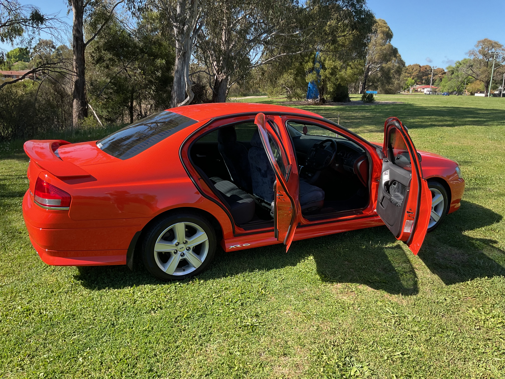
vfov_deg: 48.2
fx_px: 423
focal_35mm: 29
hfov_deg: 61.7
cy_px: 190
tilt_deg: -14.0
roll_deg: -0.5
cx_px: 252
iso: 16
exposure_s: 1/540
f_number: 1.8
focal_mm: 3
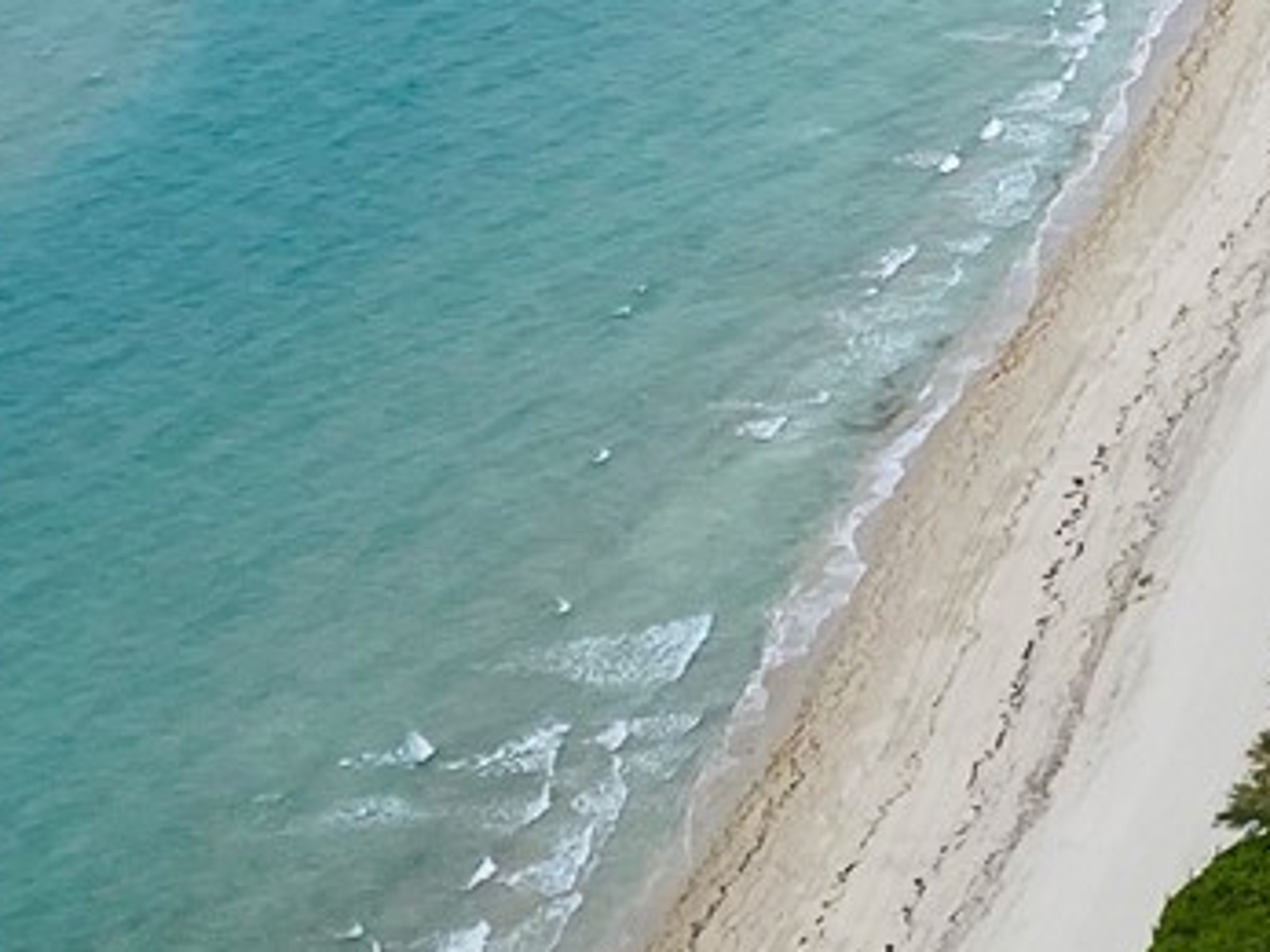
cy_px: -1109
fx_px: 4401
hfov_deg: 15.7
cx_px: 1585
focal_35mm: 120
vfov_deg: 10.9
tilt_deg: -4.8
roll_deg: +0.2
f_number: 1.8
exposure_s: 1/5263
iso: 32
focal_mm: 4.25
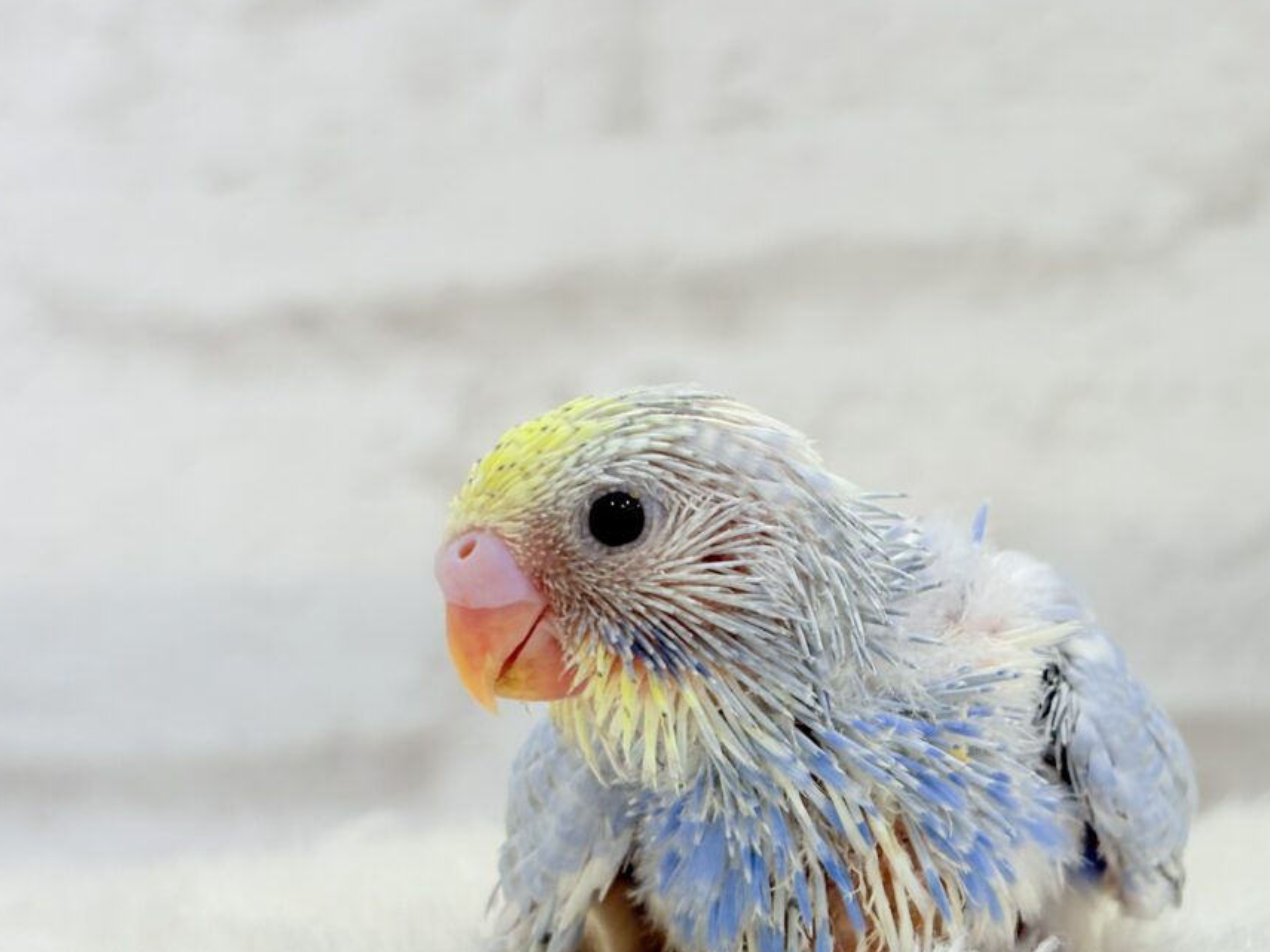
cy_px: 581
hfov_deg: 26.5
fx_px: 2678
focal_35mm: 73
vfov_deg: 20.1
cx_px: 872
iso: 64
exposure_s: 1/100
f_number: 1.6
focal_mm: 5.96
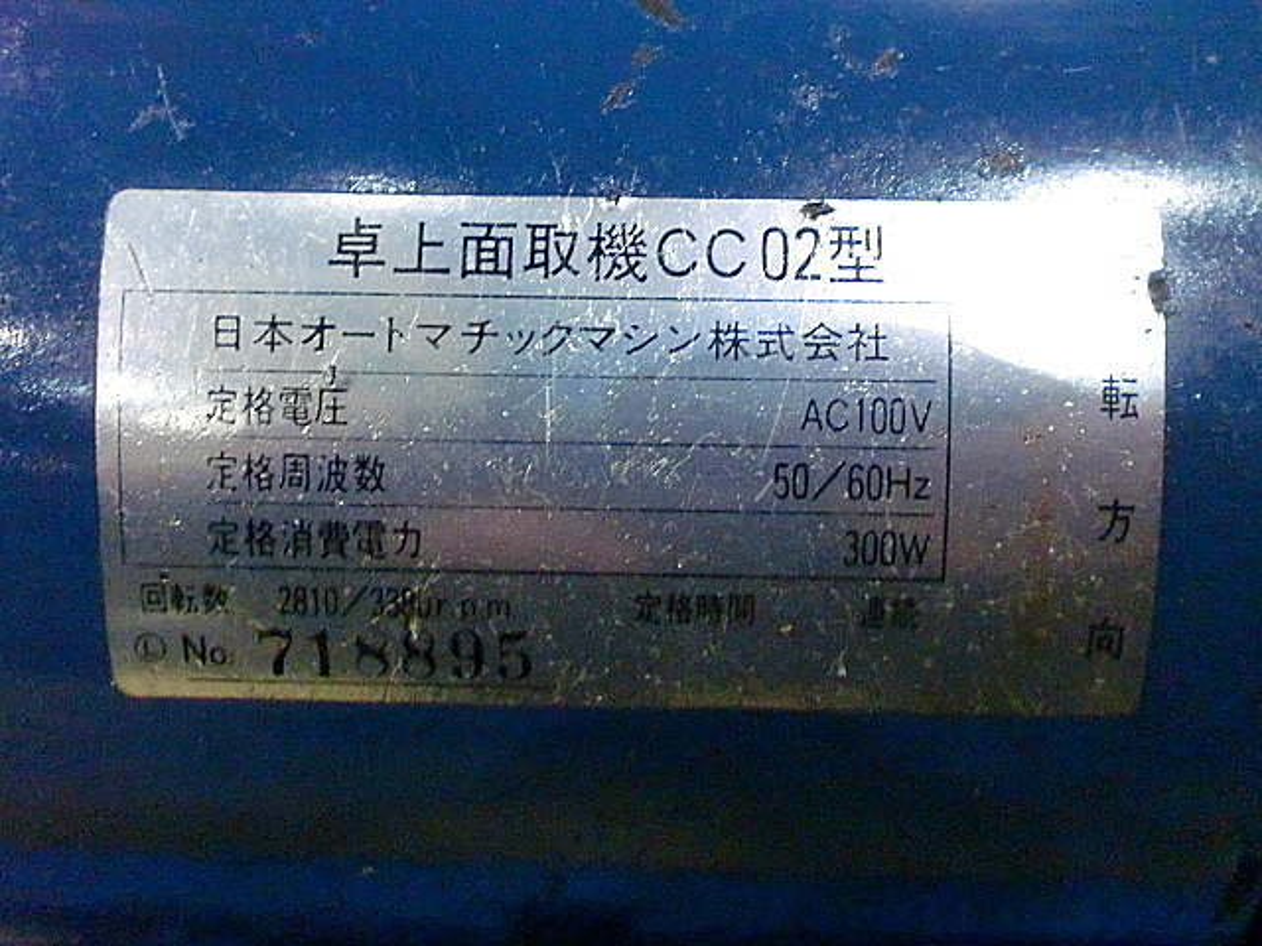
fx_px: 1276
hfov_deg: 52.6
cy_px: 473
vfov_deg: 40.7
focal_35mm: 35
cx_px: 631
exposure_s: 1/60
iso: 1000
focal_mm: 6.3
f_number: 3.1
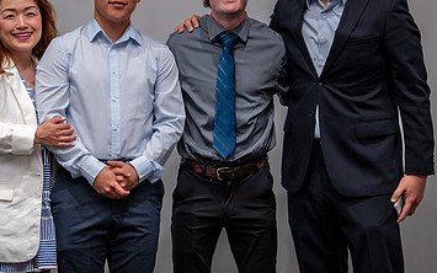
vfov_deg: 14.4
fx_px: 1084
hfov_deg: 22.8
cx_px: 213
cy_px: 120
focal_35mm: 91
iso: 500
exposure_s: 1/400
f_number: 1.2
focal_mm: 50
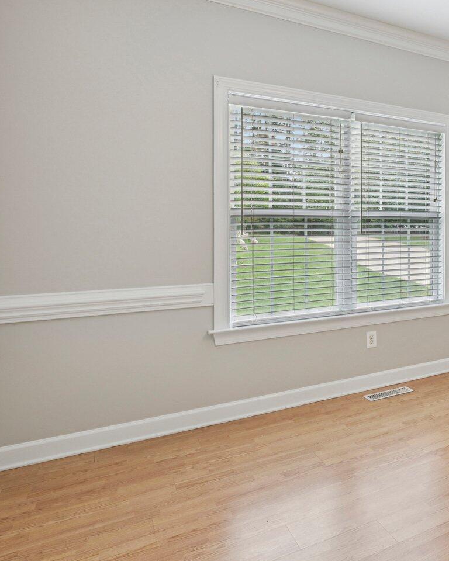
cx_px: 500
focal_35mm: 28
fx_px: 465
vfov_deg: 61.7
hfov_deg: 40.8
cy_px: 228
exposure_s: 1/13
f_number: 9
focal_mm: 14
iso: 200
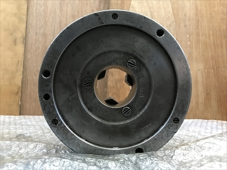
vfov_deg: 49.7
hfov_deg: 63.4
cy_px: 85
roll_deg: -3.0
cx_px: 114
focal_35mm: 28
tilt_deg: -0.7
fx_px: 184
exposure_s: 1/15
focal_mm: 3.99
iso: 80
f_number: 1.8
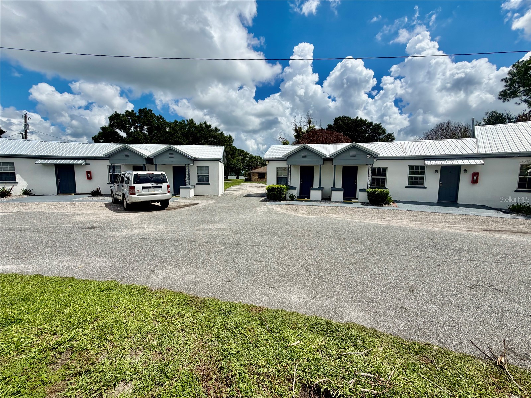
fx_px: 215
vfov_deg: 85.7
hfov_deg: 102.1
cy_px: 199
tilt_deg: -6.6
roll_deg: -0.3
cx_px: 266
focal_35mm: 14
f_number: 2.2
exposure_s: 1/1795
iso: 20
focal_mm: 2.22
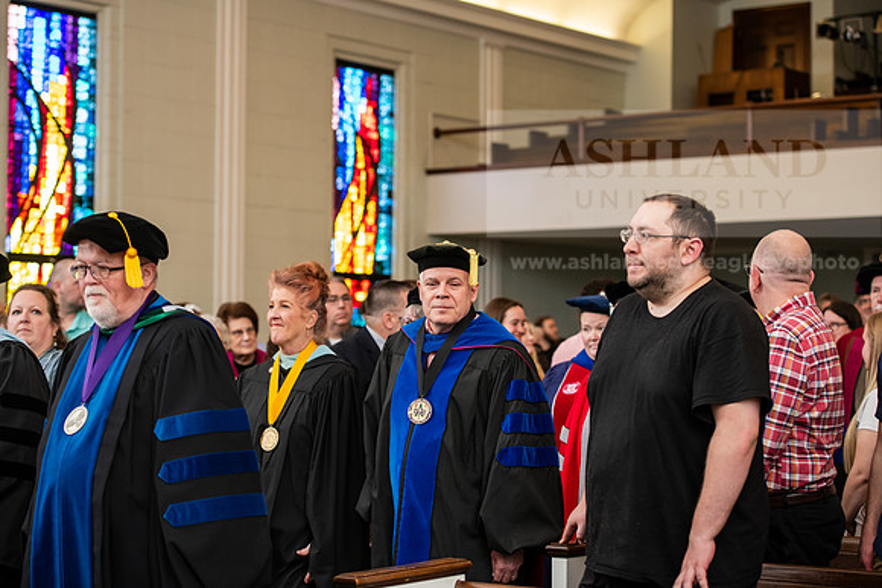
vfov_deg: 17.5
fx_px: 1911
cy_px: 294
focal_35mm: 78
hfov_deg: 26.0
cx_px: 441
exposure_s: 1/200
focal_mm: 78
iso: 1250
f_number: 3.5
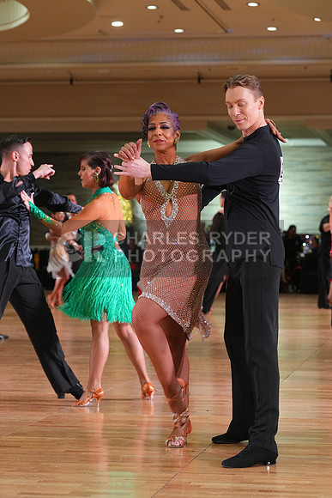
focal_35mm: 100
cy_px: 249
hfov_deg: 13.7
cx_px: 166
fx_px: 1382
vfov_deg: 20.4
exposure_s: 1/200
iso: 2500
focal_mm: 100
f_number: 5
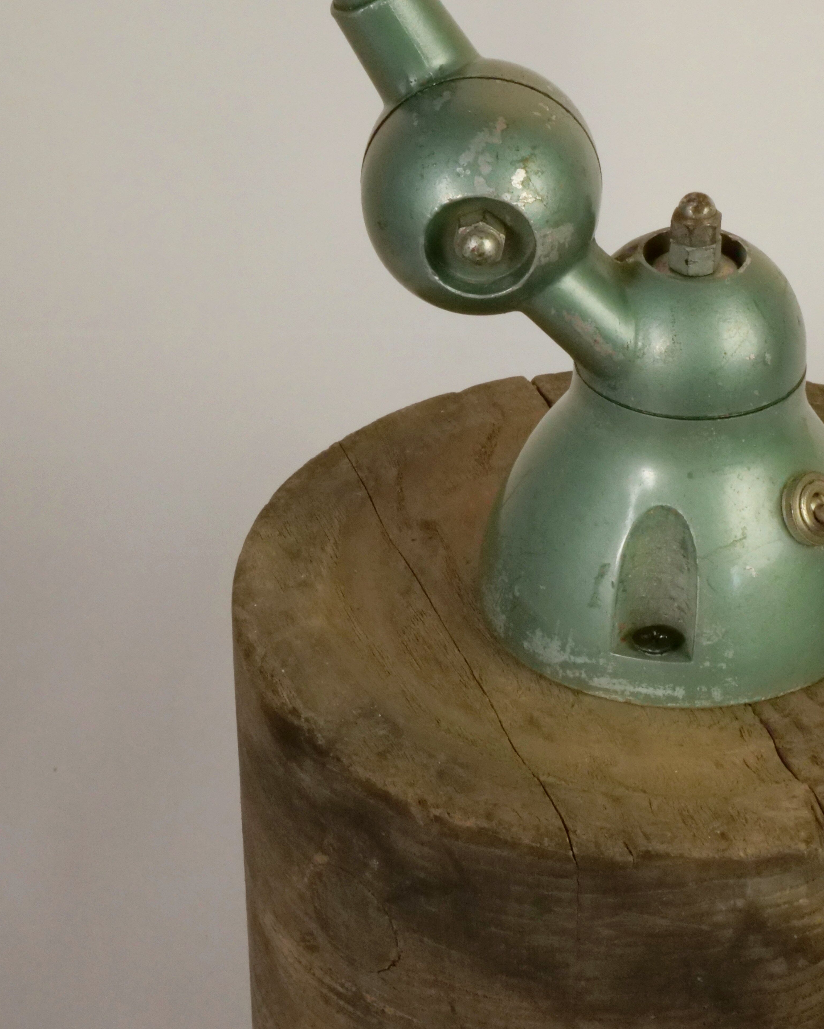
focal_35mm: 123
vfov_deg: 15.6
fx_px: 3749
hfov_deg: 12.5
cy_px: 513
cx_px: 568
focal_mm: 47
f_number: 22
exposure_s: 1/60
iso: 3200
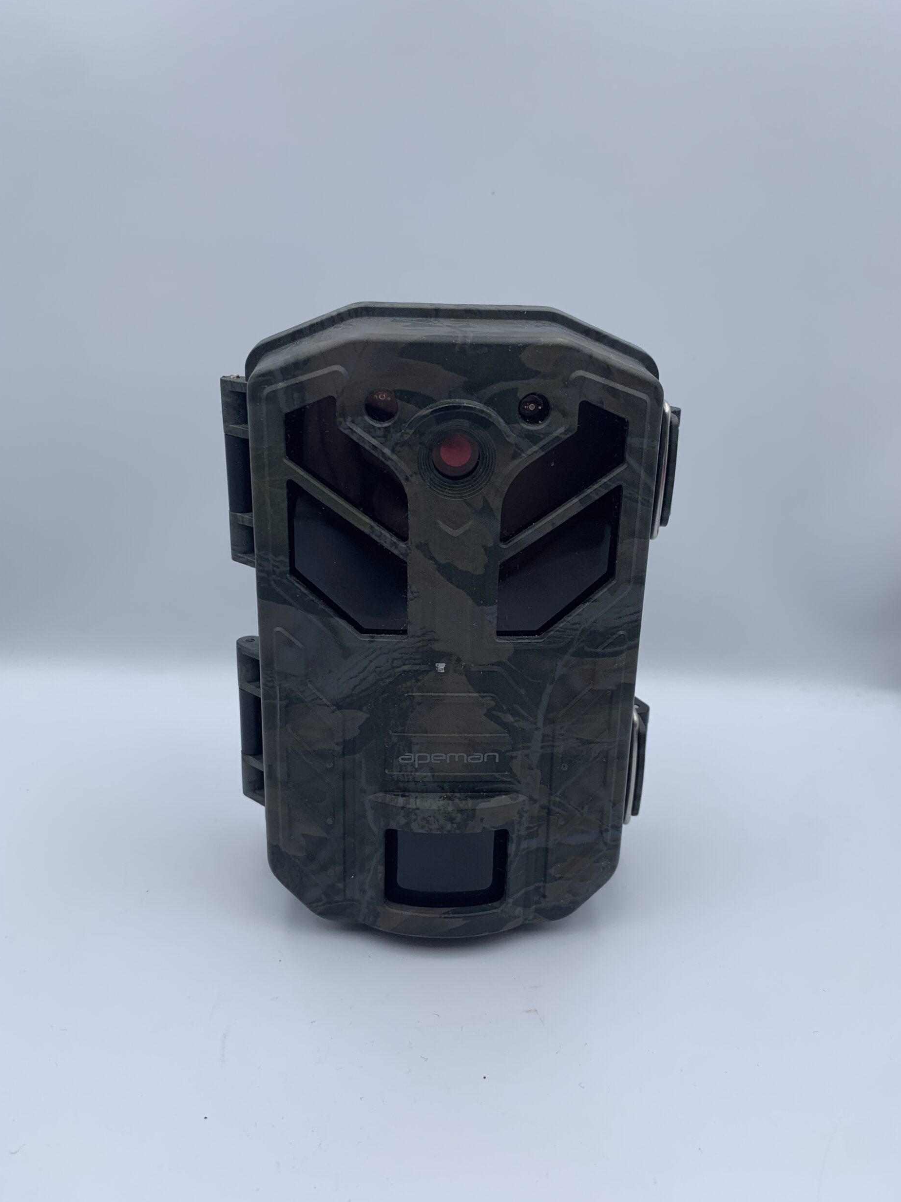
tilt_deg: -20.3
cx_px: 442
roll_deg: -2.0
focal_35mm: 27
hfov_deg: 51.4
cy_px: 590
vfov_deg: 65.3
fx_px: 937
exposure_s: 1/340
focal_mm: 4.25
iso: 25
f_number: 1.8
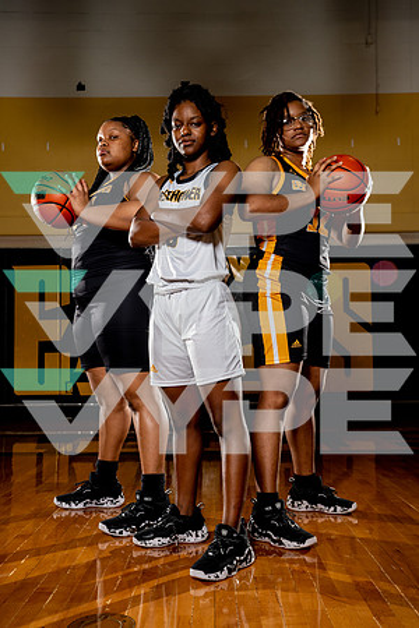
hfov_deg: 35.9
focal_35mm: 37
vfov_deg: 51.9
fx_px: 646
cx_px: 210
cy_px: 314
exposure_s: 1/250
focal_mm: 37
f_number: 6.3
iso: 320
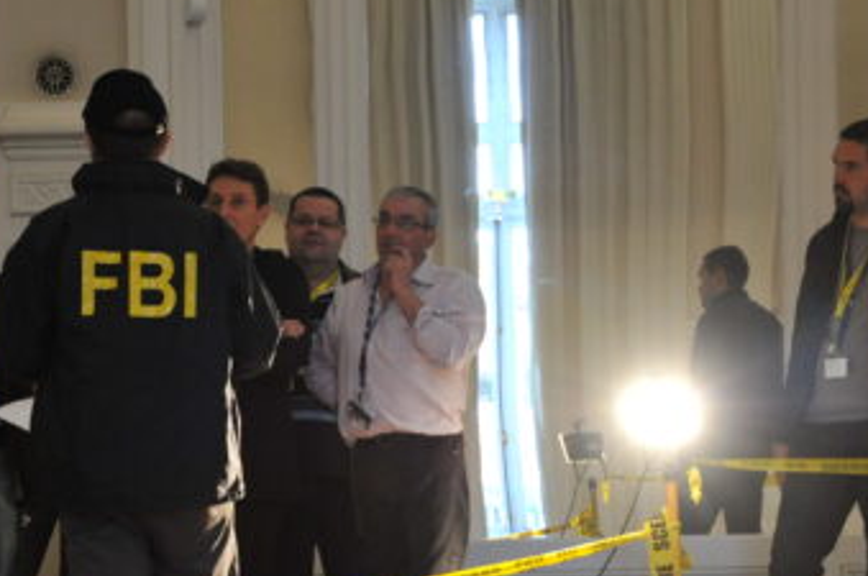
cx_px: 297
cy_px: 490
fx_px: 2456
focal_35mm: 102
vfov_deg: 13.3
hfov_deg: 20.0
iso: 2500
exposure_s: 1/80
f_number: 7.1
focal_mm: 45
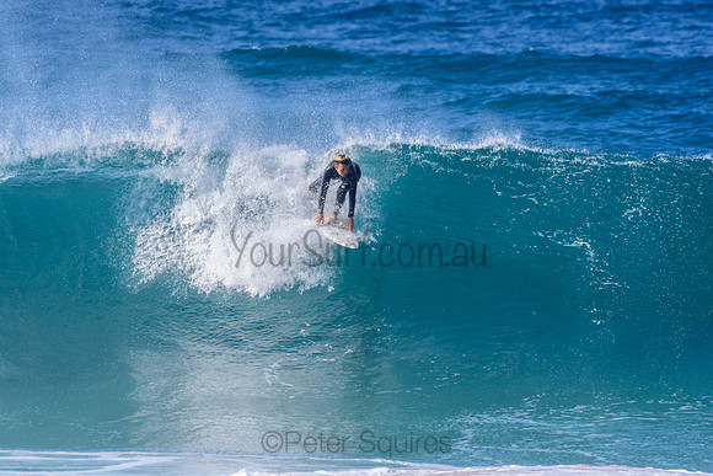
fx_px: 14857
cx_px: 356
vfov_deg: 1.8
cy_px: 238
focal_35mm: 750
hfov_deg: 2.7
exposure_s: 1/2000
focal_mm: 500
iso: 360
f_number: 5.6
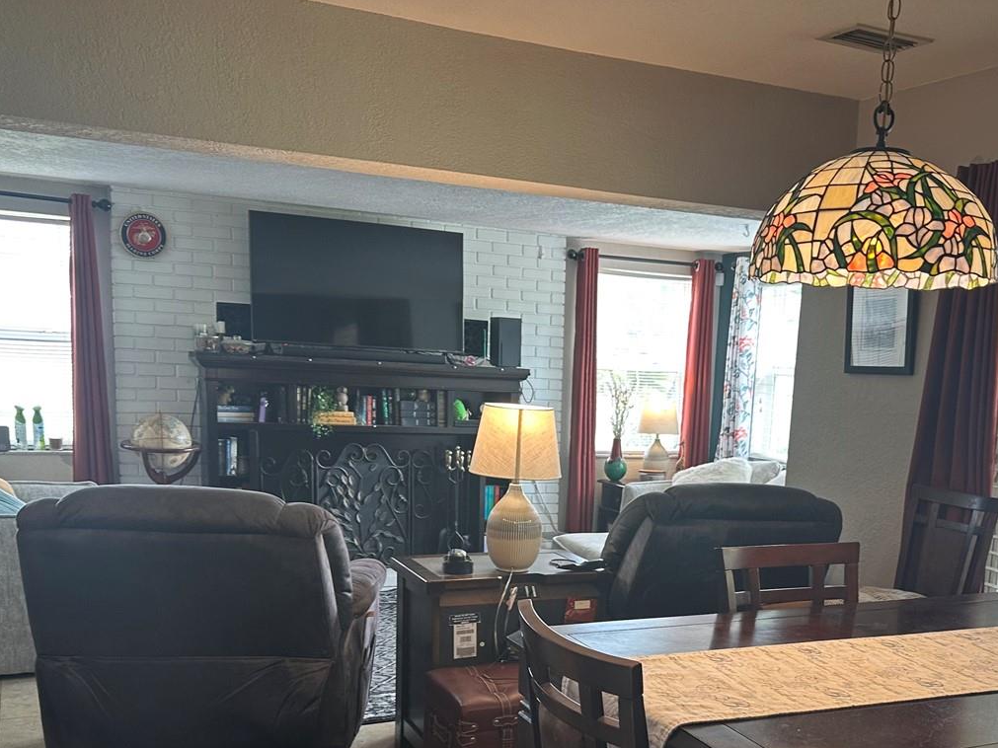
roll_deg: -1.7
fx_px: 1095
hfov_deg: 48.4
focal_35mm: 38
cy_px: 560
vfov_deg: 36.8
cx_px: 645
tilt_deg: -10.3
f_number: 1.78
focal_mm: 6.86
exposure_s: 1/60
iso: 125
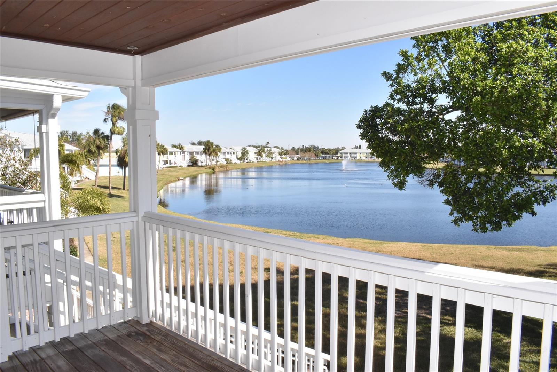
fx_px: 418
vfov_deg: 48.0
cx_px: 278
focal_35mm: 27
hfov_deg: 67.3
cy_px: 186
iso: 800
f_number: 22
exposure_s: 1/200
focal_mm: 18
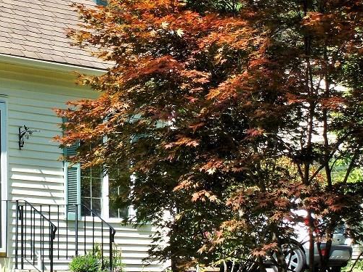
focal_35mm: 215
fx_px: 2255
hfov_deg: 9.2
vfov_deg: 6.9
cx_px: 45
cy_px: 116
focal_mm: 18.8
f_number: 5.7
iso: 80
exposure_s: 1/160
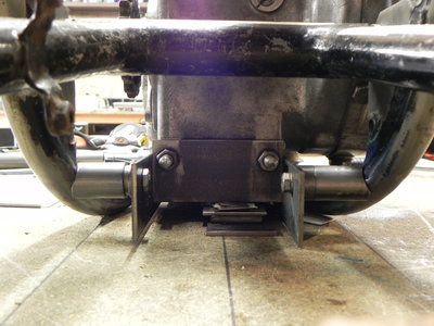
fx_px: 514
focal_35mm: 41
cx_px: 217
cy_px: 163
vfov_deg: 35.1
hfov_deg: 45.8
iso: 400
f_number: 3.2
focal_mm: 7.3
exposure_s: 1/5.6
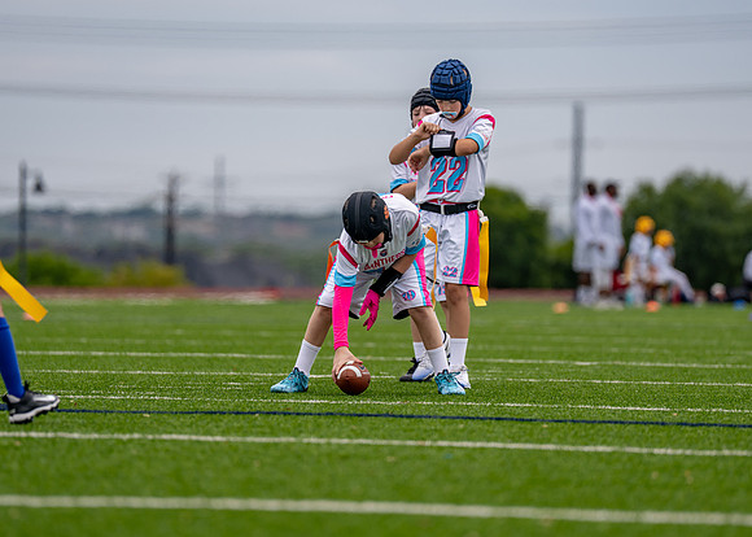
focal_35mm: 274
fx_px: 5857
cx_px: 408
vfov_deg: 5.2
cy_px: 254
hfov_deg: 7.3
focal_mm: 200
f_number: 2.8
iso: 125
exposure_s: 1/2500
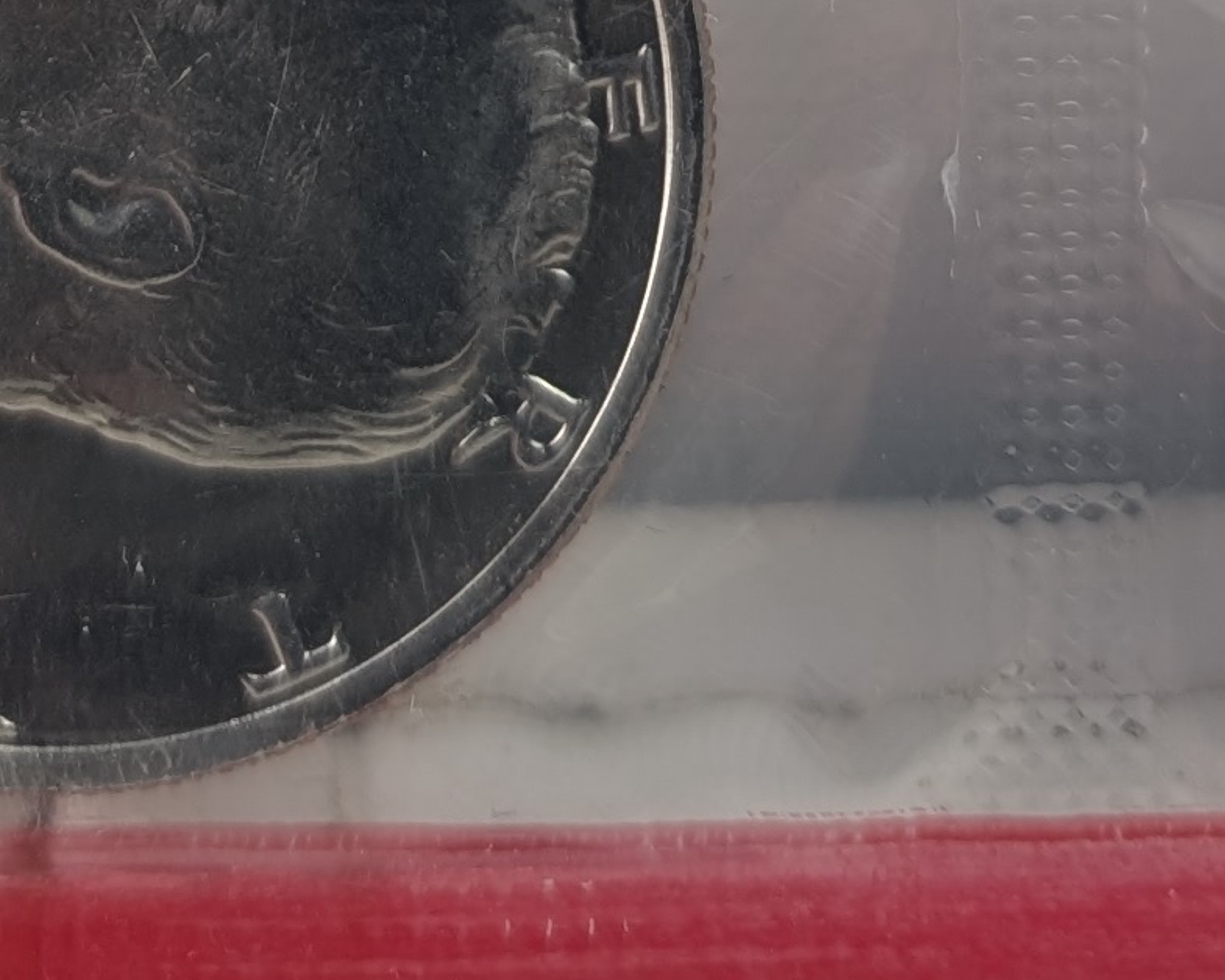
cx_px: 161
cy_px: -760
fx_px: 4423
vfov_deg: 11.7
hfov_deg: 15.6
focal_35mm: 122
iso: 40
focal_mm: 6.9
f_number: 1.68
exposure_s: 1/60
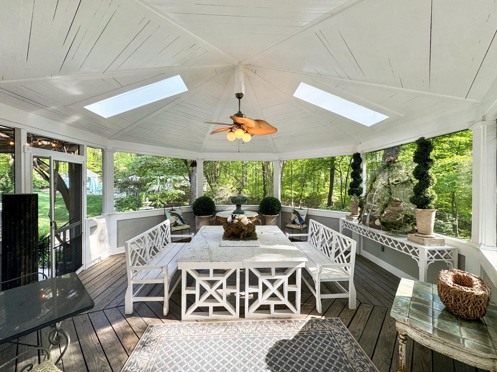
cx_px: 248
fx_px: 201
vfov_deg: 85.7
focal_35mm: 14
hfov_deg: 102.1
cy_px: 186
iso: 80
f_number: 2.2
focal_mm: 2.22
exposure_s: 1/120
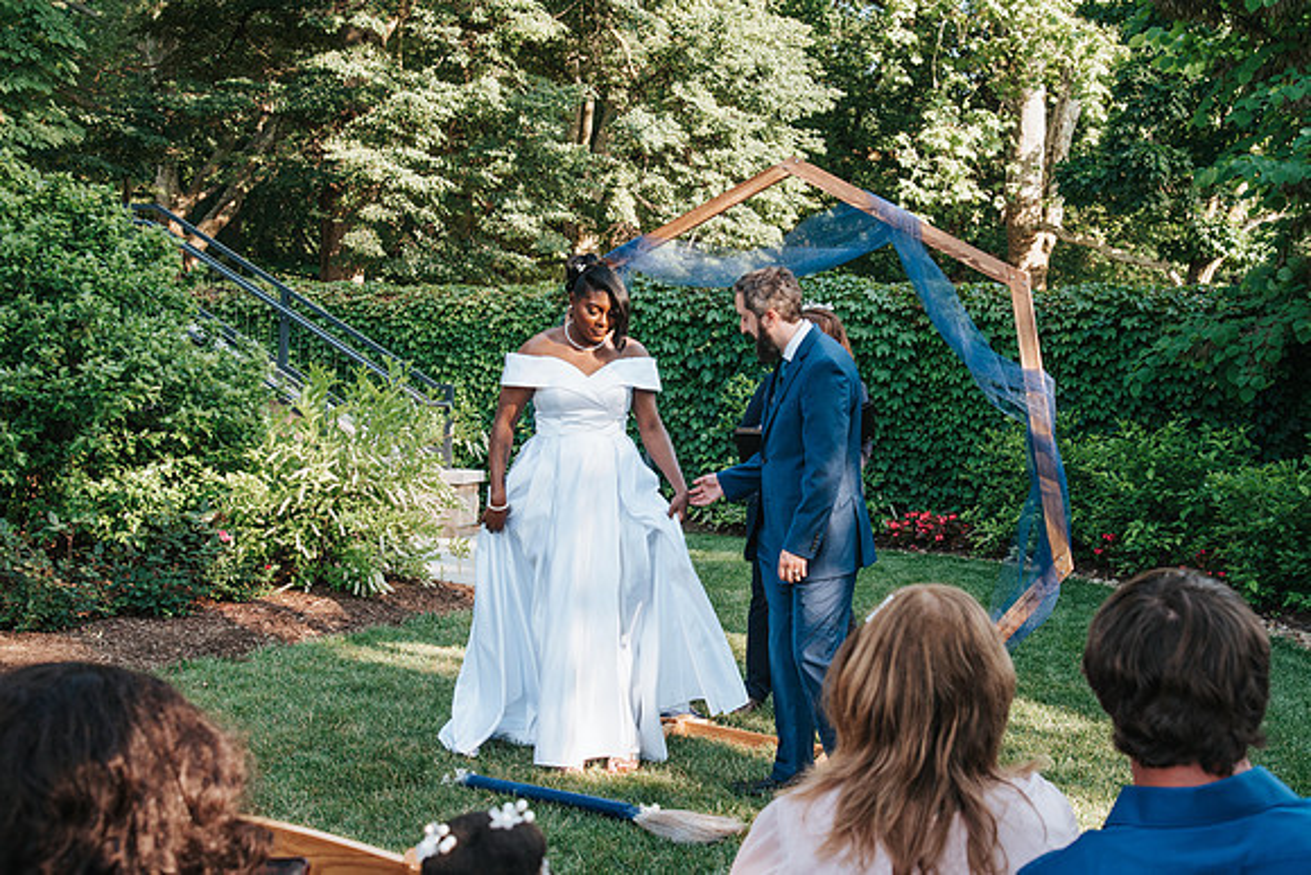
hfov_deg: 41.1
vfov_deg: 28.1
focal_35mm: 48
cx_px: 656
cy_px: 438
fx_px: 1748
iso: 400
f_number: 6.3
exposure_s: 1/160
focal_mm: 48
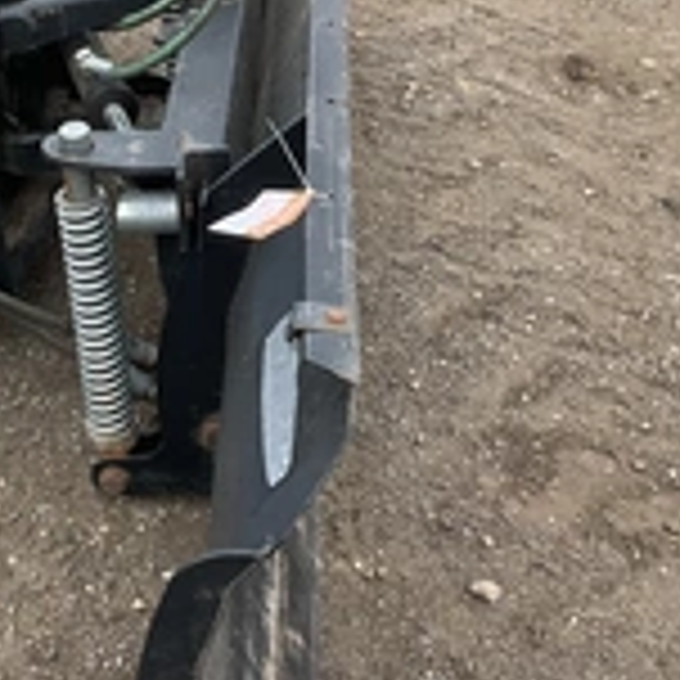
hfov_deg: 25.1
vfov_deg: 25.4
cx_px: 189
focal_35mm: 68
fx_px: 1511
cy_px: 324
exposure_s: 1/519
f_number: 1.8
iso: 25
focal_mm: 3
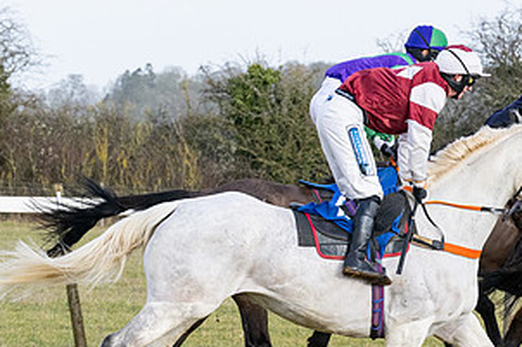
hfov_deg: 7.5
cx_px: 385
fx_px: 4000
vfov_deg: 5.0
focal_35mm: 276
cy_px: 350
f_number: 5
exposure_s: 1/1250
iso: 400
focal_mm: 70
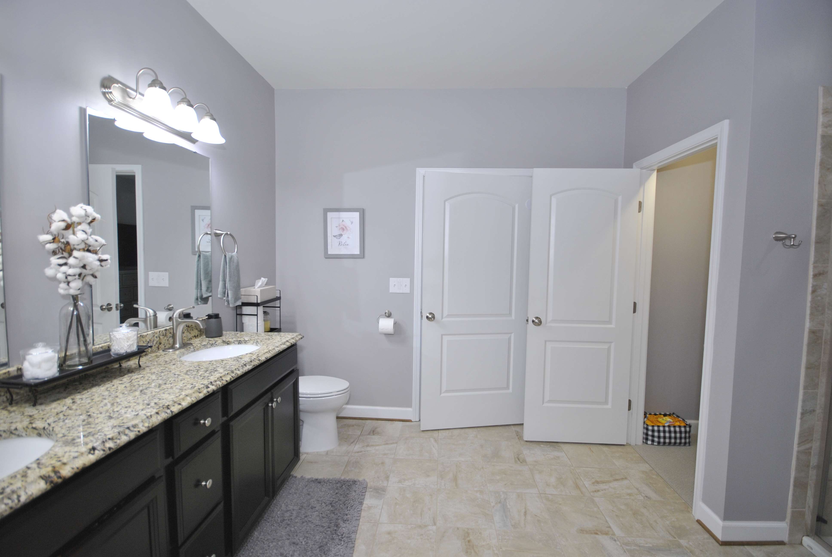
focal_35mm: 15
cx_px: 416
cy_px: 278
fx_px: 347
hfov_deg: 100.3
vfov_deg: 77.5
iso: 200
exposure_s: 1/30
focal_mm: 10
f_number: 4
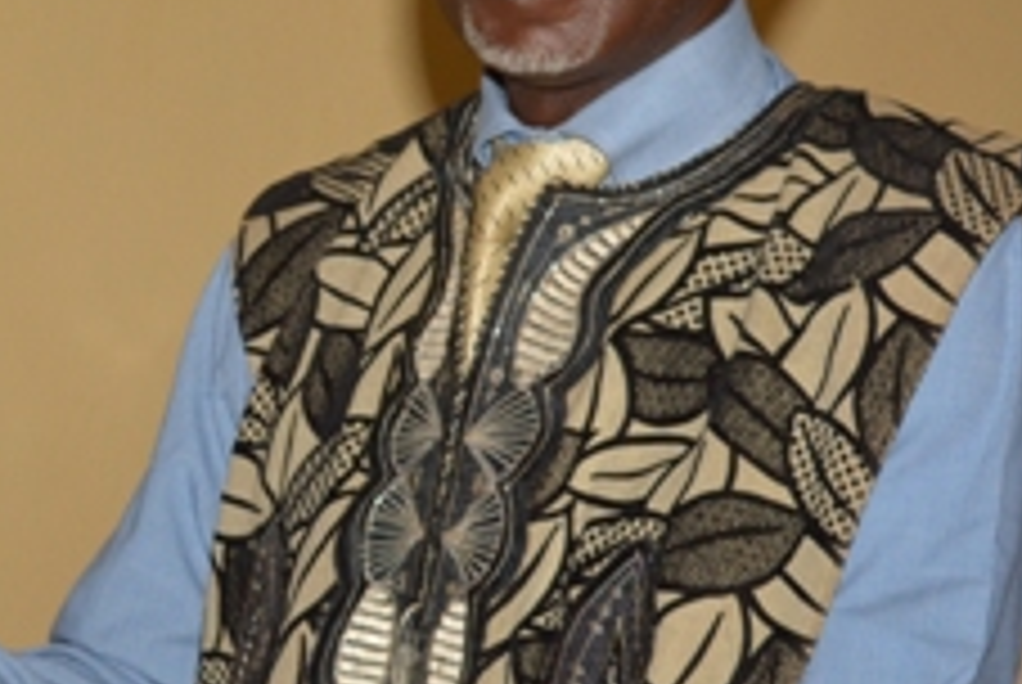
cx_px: -59
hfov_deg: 12.0
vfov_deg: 8.1
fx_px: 4804
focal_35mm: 169
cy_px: 430
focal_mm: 40
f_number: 7.1
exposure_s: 1/80
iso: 640
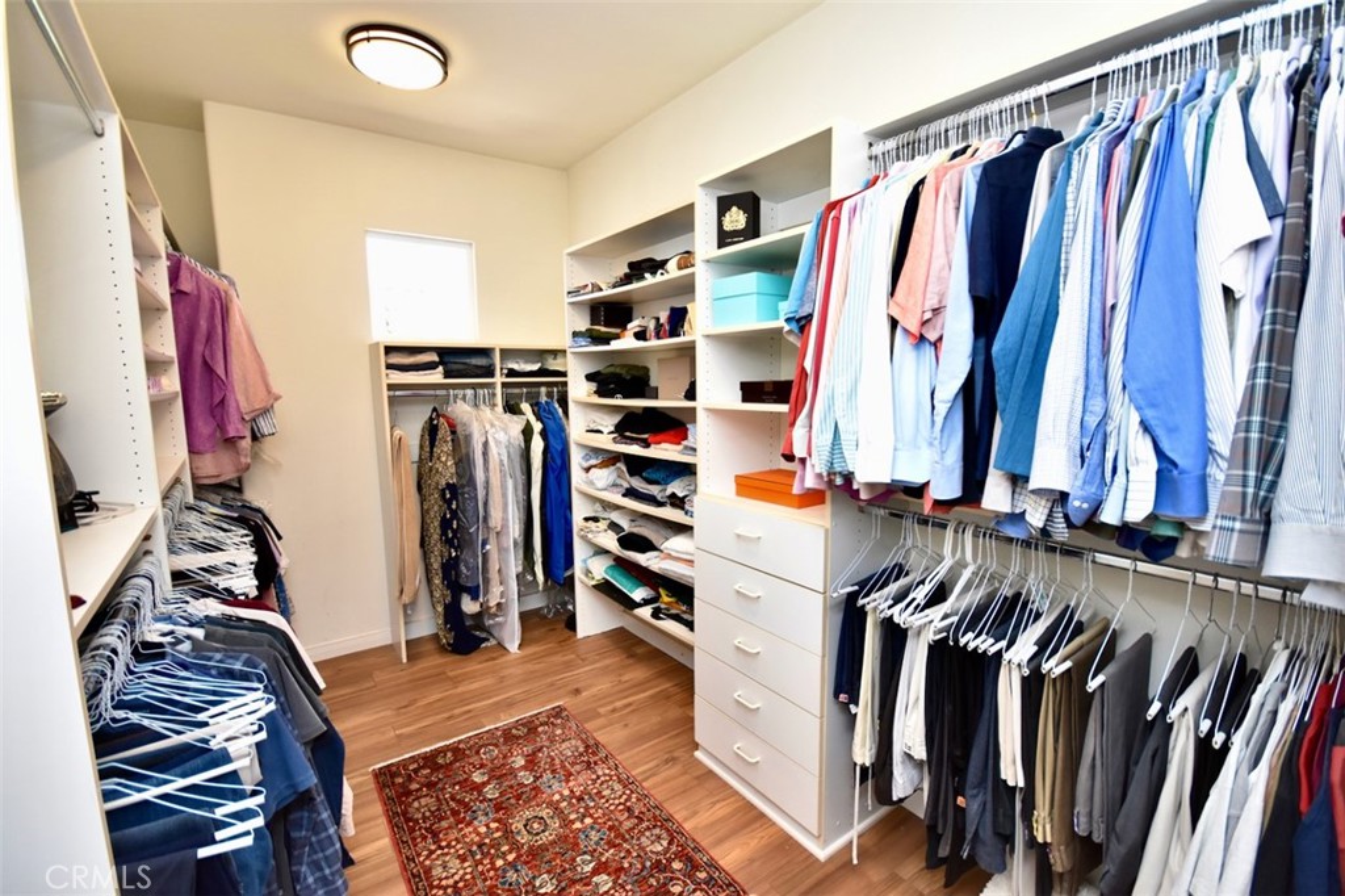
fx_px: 560
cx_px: 672
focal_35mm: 15
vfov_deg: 77.3
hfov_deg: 100.4
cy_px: 448
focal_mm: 10
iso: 1000
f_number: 4
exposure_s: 1/125
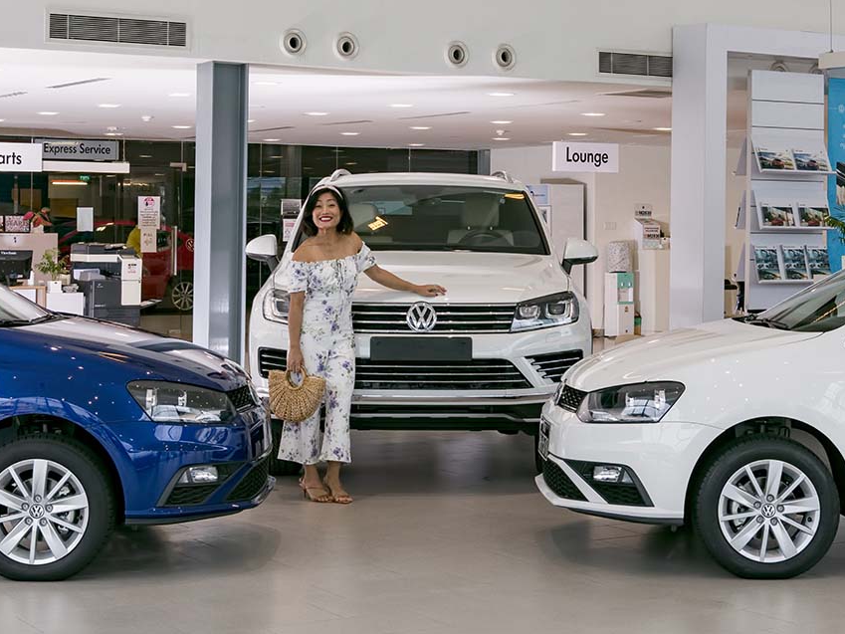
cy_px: 317
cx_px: 402
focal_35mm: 50
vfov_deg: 29.1
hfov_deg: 38.2
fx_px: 1221
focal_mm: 46
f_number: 9
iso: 2000
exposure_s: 1/250
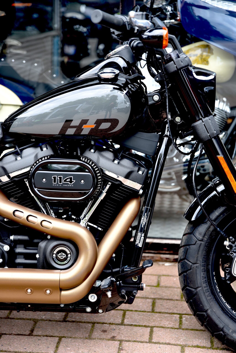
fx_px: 688
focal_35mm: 70
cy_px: 176
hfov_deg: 19.5
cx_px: 118
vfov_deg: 28.8
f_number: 3.2
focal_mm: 70
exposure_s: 1/60
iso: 100
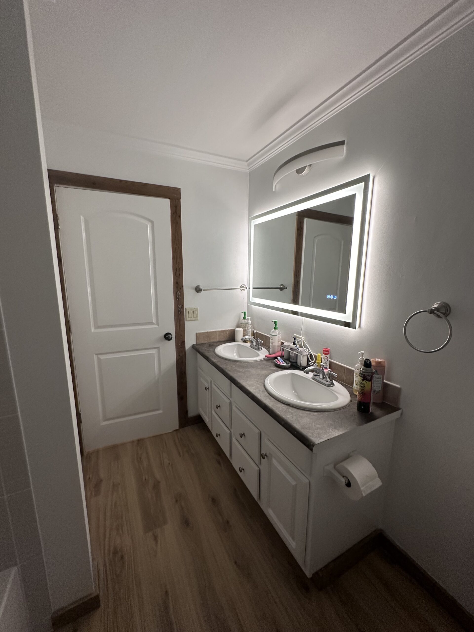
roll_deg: -0.2
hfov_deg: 85.7
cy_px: 316
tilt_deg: -11.2
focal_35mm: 14
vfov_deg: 102.1
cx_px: 237
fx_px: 256
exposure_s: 1/60
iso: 250
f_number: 2.2
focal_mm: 2.22
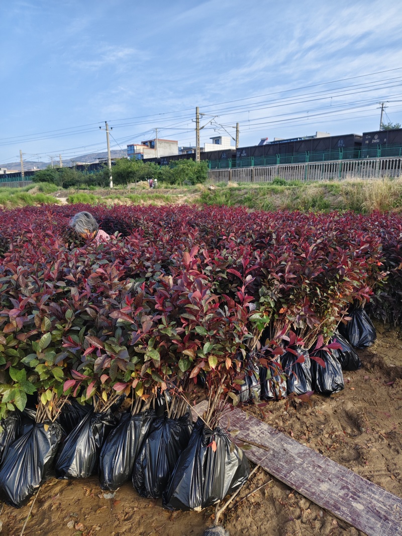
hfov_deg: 58.9
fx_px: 356
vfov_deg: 73.9
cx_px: 201
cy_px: 268
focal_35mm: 23
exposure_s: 1/568
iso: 50
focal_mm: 5.56
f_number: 1.88
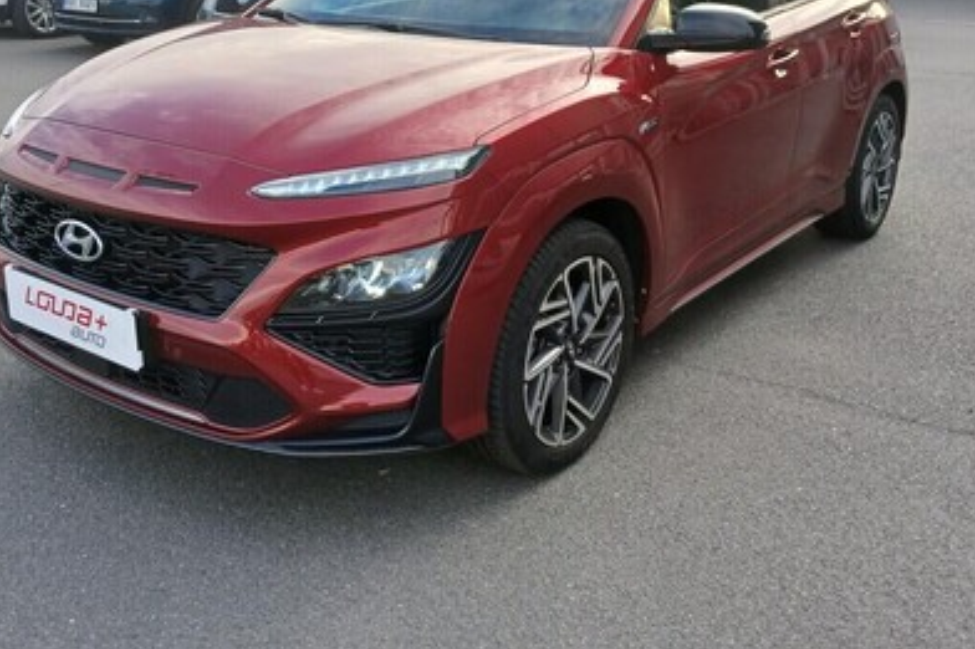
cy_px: 145
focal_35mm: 38
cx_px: 435
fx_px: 1029
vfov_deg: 34.1
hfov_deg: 50.6
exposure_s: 1/100
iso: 40
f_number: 1.8
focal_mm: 3.98
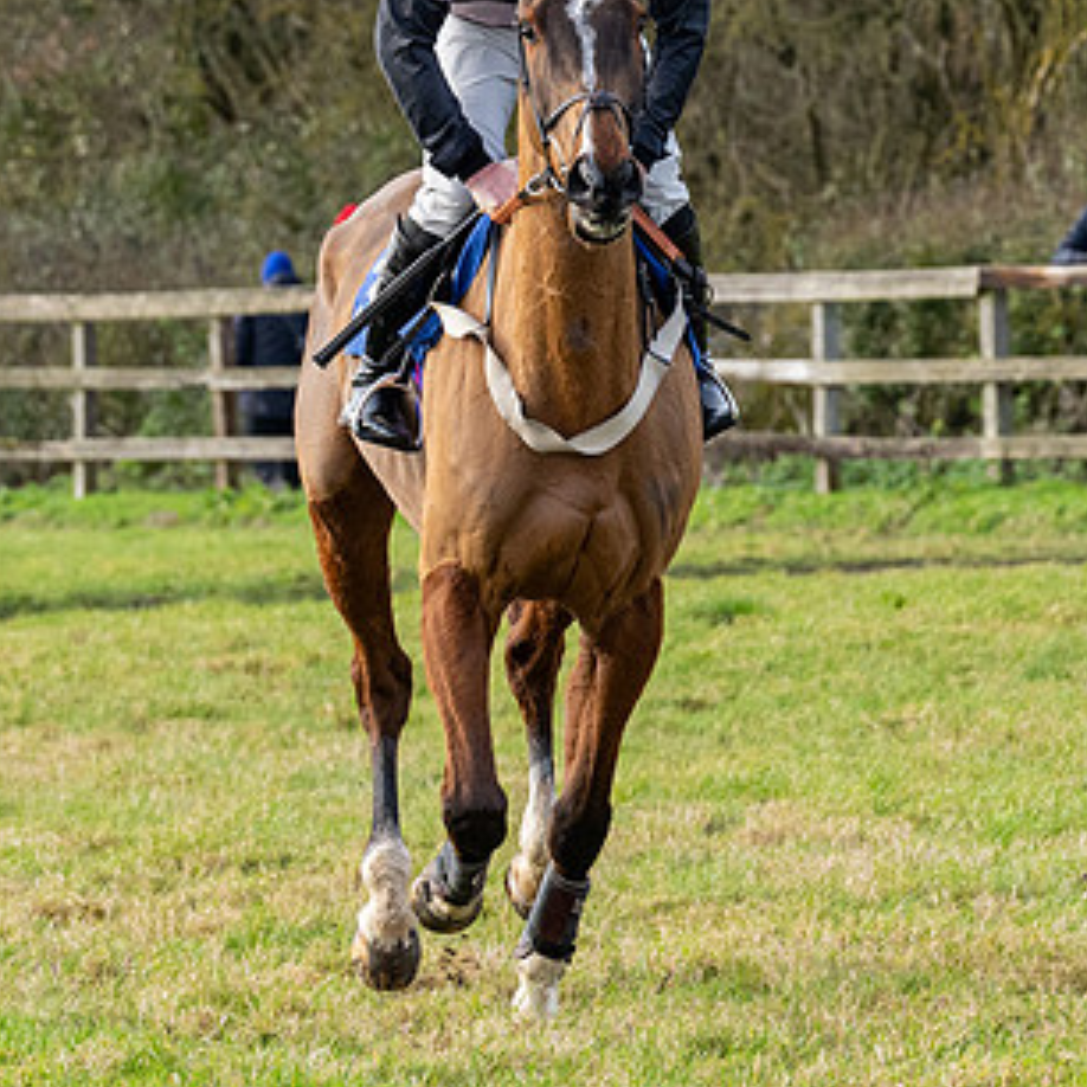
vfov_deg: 3.8
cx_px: 737
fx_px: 16307
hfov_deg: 3.8
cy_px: 182
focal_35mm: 459
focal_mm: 125
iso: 800
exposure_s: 1/800
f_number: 5
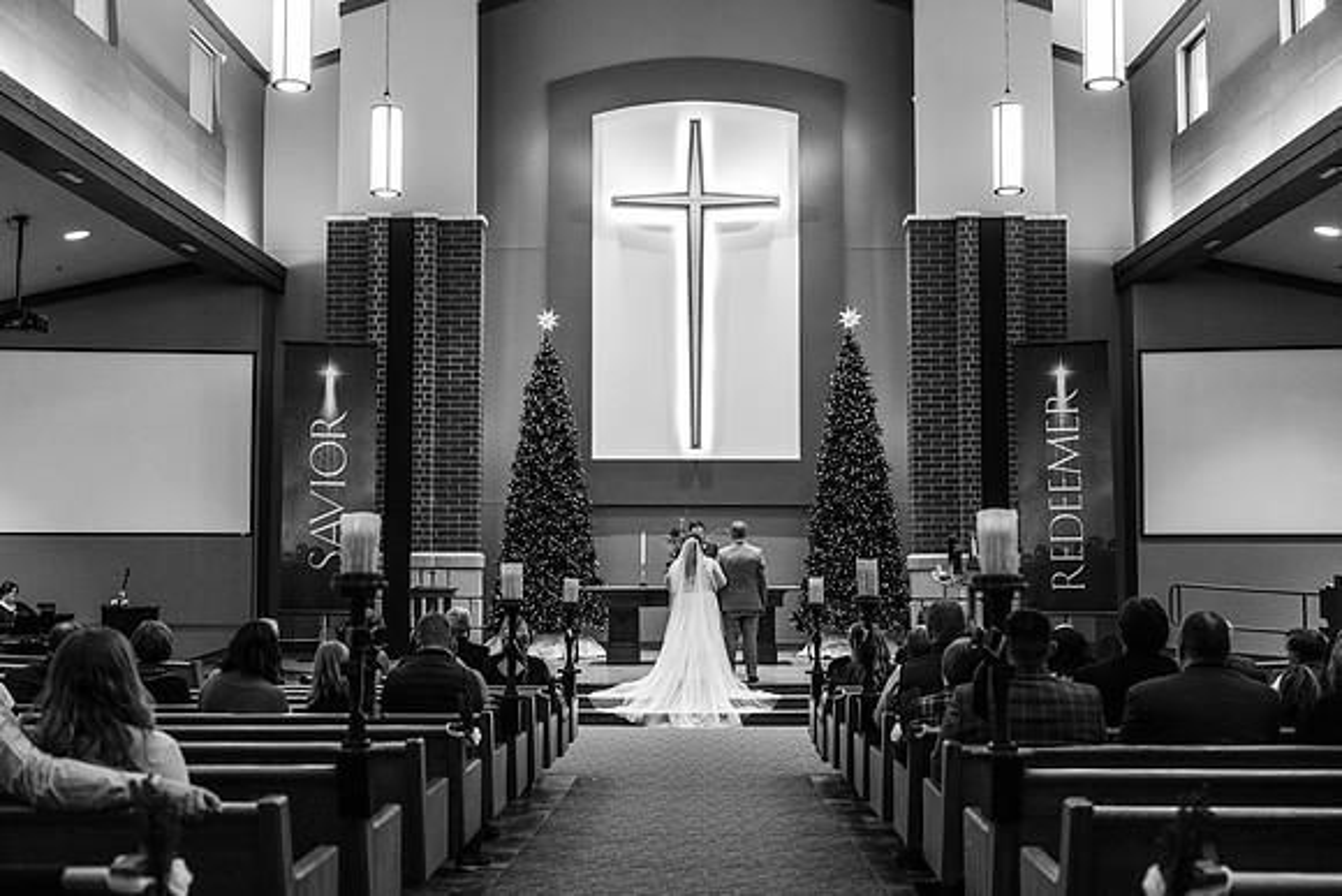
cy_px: 448
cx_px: 671
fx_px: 1529
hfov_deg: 47.4
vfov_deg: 32.6
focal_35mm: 41
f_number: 2.8
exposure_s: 1/250
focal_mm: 41
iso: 2000
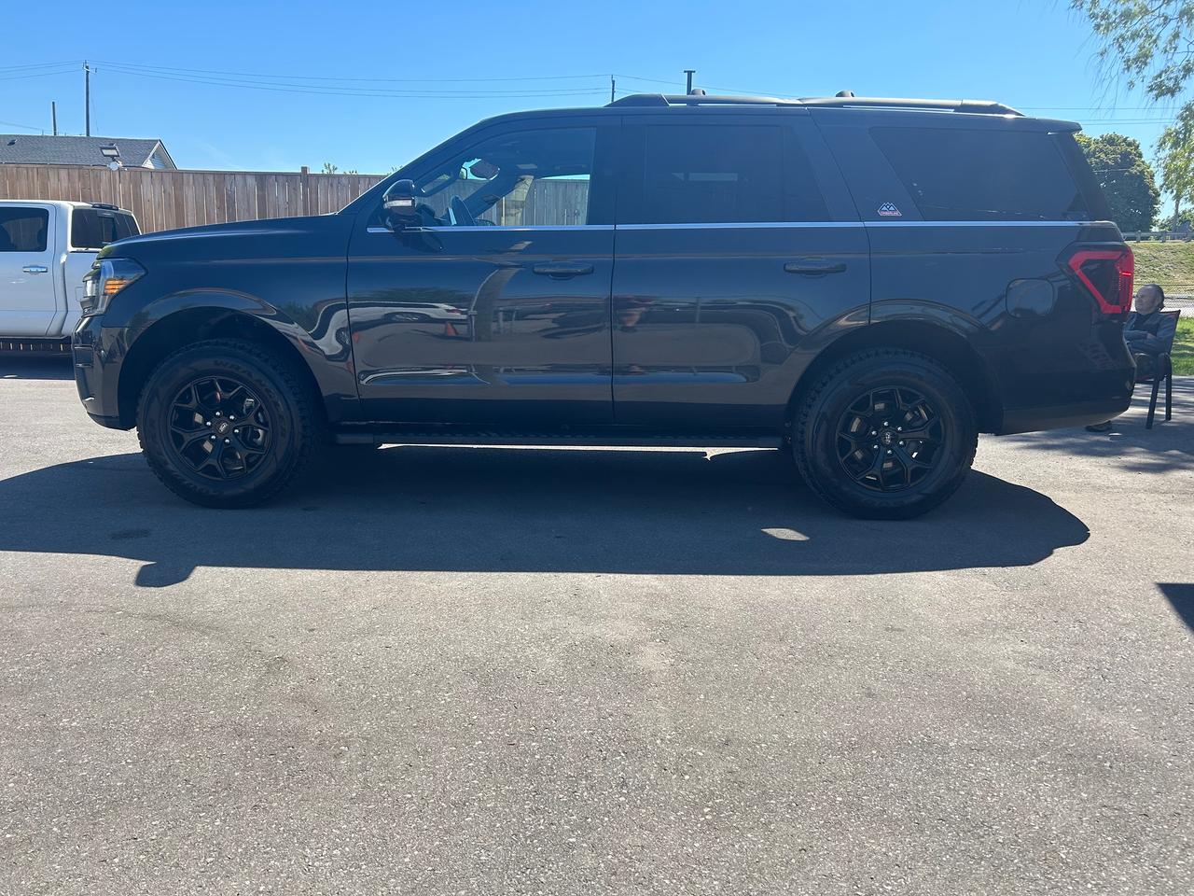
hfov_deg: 67.3
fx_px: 897
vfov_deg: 53.1
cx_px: 597
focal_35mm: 26
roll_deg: -1.4
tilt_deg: -10.9
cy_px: 448
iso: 50
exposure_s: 1/2299
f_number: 1.5
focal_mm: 5.7
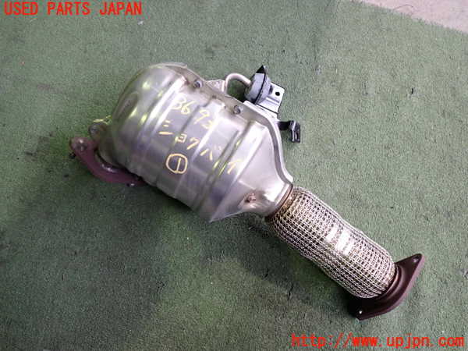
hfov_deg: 60.0
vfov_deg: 46.8
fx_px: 406
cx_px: 234
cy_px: 176
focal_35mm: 30
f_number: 2.3
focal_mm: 5.4
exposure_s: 1/30
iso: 250
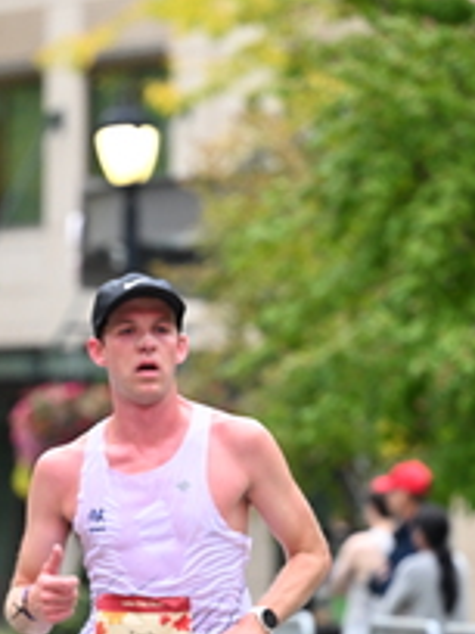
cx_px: 200
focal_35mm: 427
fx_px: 7812
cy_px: 507
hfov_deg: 3.5
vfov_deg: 4.6
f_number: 2.8
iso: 1600
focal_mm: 165
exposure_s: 1/800
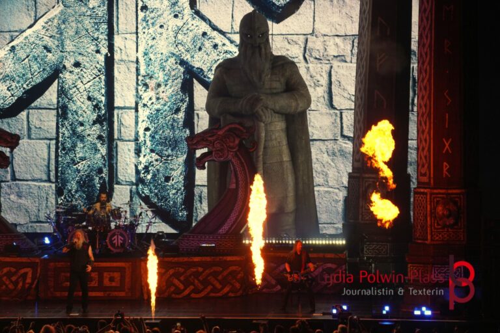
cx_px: 250
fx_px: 3396
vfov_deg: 5.6
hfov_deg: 8.4
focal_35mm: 244
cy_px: 166
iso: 1250
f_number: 6.3
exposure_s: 1/320
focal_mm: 163
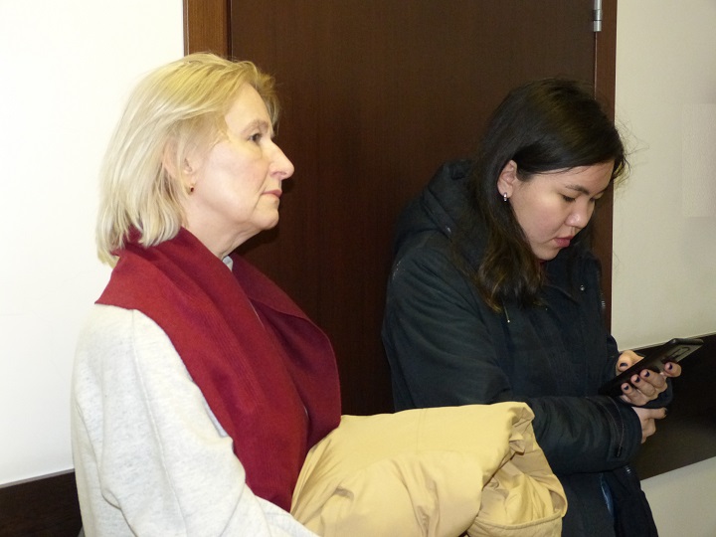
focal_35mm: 57
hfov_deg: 33.8
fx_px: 1179
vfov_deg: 25.7
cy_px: 268
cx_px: 358
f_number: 3.2
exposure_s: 1/60
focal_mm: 10.2
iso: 800
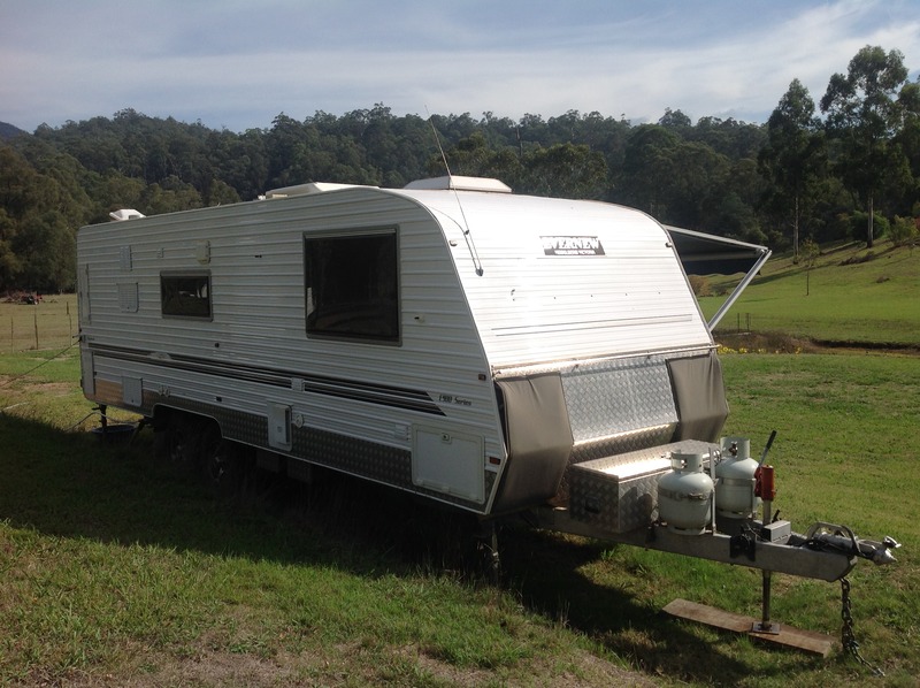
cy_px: 344
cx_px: 460
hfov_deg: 52.7
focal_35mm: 35
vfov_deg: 40.6
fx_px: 929
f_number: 2.4
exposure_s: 1/2326
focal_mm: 4.28
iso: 50
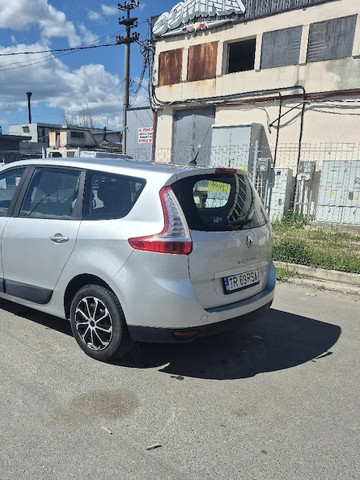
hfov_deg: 44.8
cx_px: 121
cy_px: 275
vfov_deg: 58.1
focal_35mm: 31
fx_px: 430
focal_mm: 5.4
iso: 25
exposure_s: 1/3333
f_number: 1.8
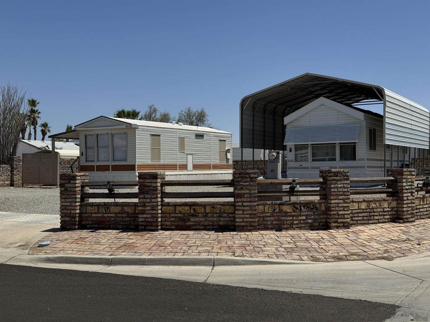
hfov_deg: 39.7
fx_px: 596
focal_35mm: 48
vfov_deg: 30.3
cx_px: 215
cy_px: 161
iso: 64
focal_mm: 6.76
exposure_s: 1/7937
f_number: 1.78
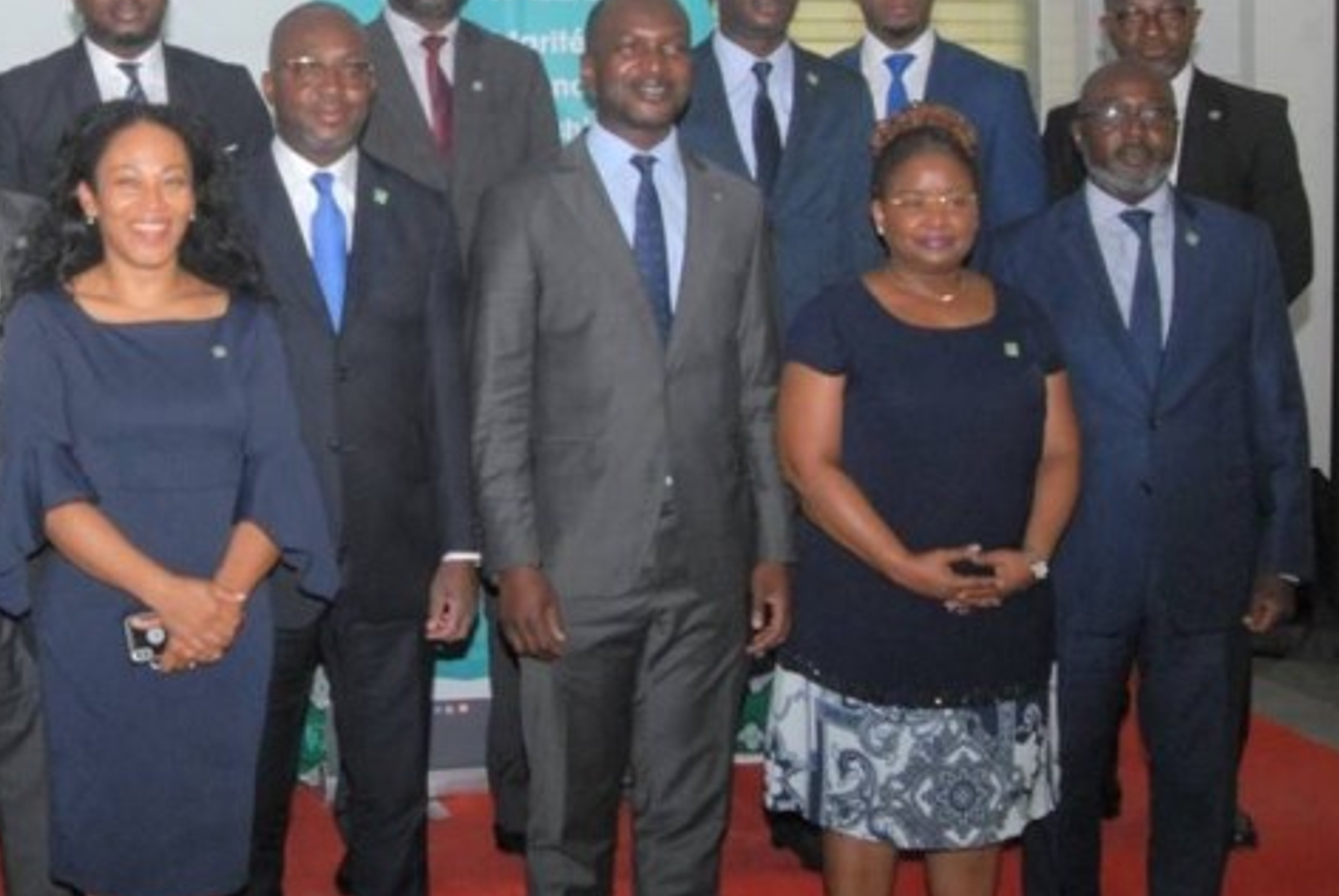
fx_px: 2272
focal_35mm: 61
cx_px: 255
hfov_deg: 31.9
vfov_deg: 22.2
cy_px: 305
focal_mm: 24
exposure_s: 1/125
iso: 500
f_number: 10
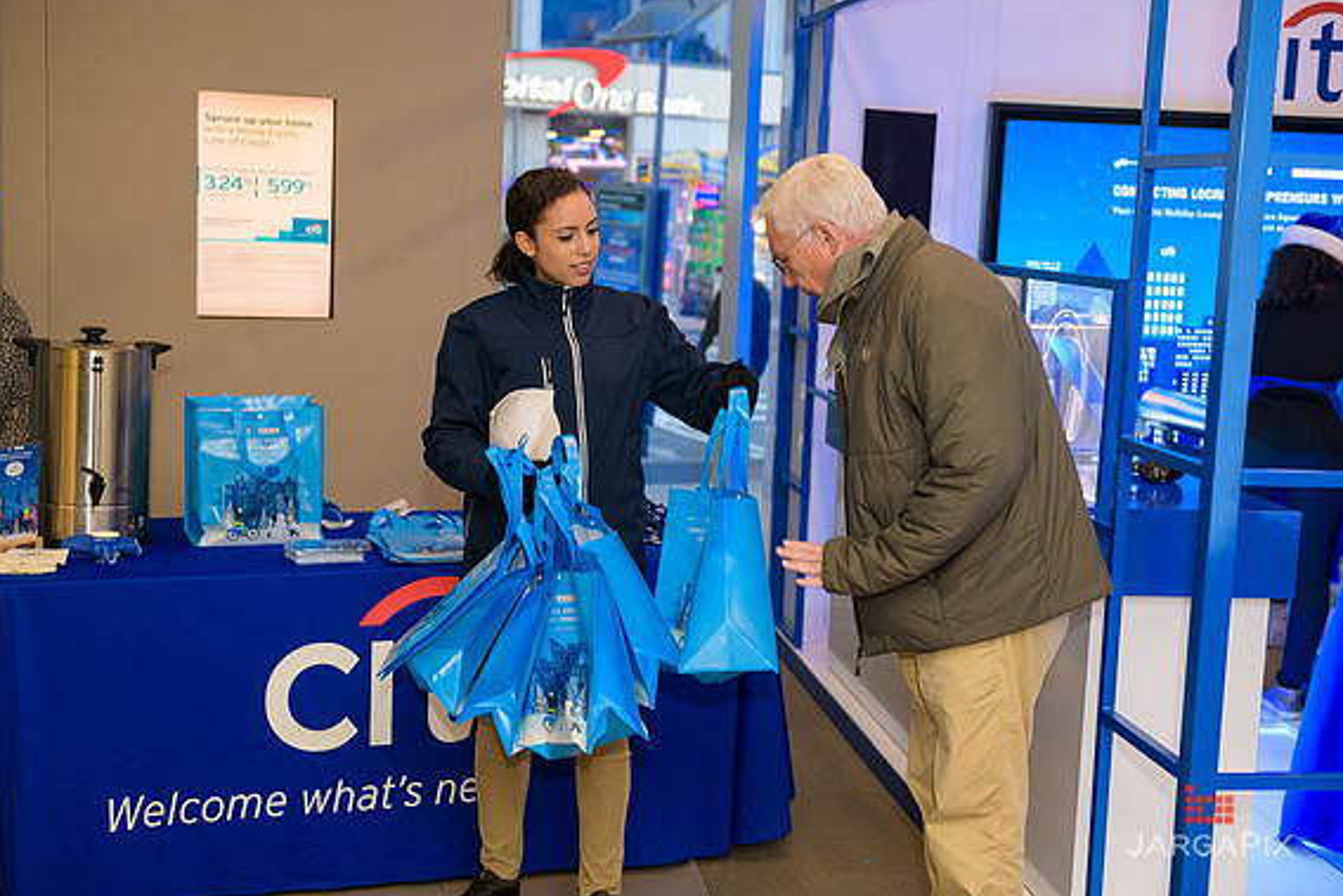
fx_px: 1828
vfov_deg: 27.5
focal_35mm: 49
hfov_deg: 40.3
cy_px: 450
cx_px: 667
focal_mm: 48
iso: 800
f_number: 3.2
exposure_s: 1/125
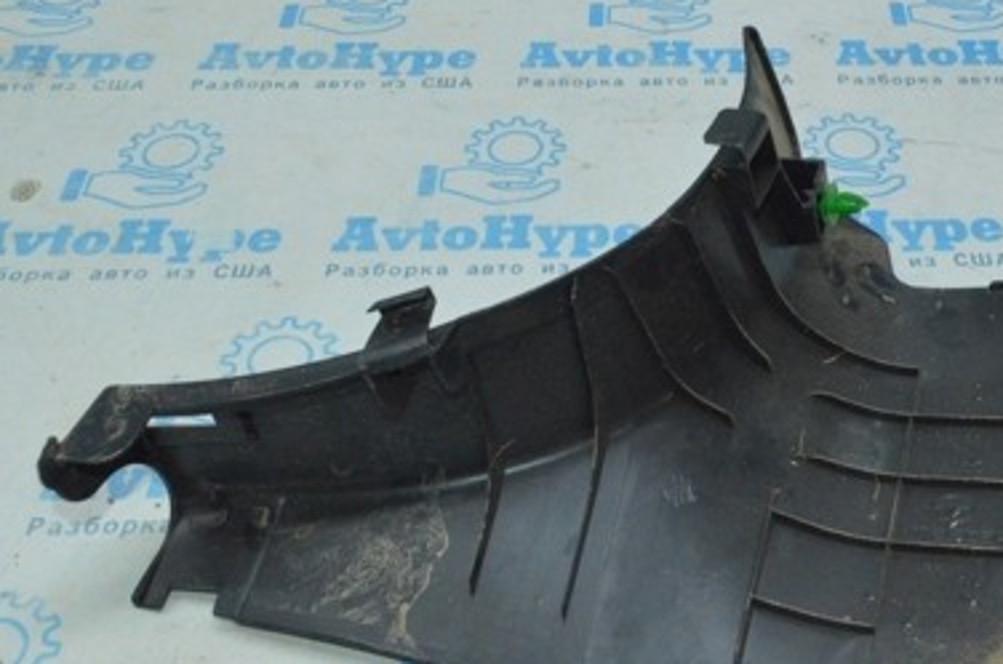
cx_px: 704
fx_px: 1279
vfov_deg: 29.1
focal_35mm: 46
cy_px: 369
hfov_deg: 42.0
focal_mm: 18
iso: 2800
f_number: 16
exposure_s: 1/60
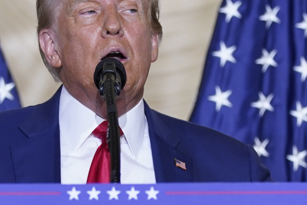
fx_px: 3786
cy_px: 169
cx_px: 124
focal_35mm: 444
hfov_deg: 4.6
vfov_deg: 3.1
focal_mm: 111
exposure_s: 1/500
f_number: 2.8
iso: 800
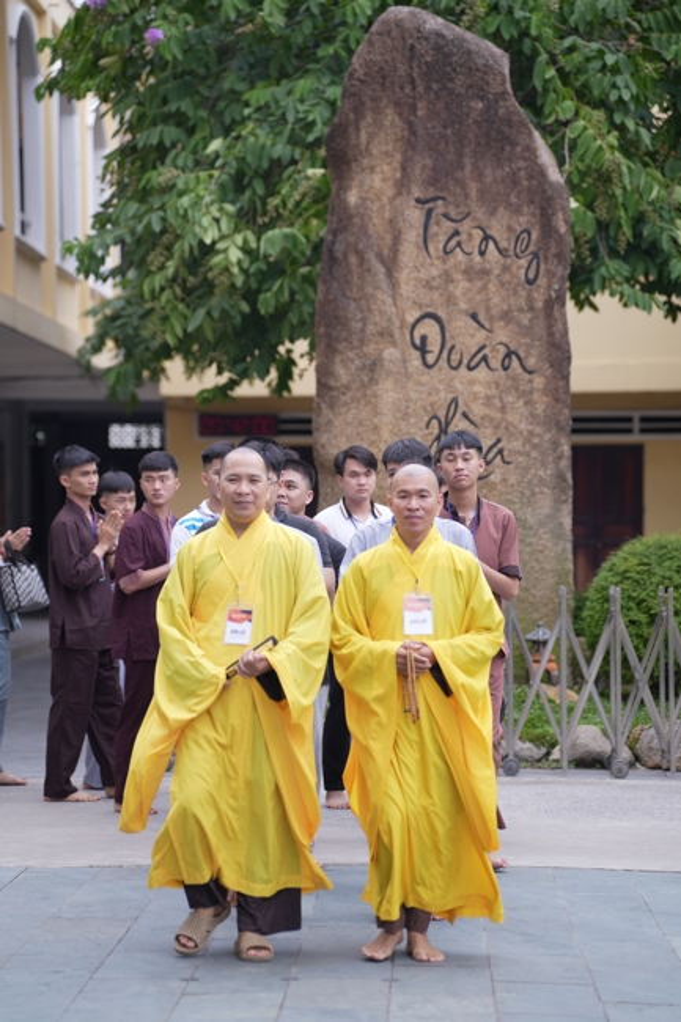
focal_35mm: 107
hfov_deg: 12.8
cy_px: 511
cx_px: 340
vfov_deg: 19.1
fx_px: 3038
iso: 125
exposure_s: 1/500
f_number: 2.8
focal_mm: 107
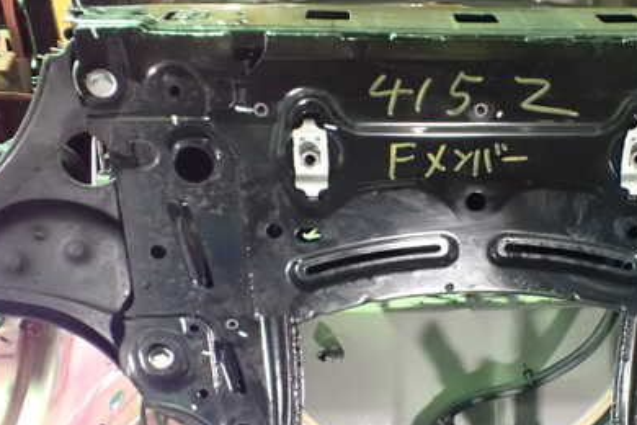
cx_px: 443
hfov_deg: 40.4
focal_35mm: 48
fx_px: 849
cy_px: 260
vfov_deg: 28.0
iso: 1600
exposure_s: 1/20
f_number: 2.3
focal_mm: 5.4
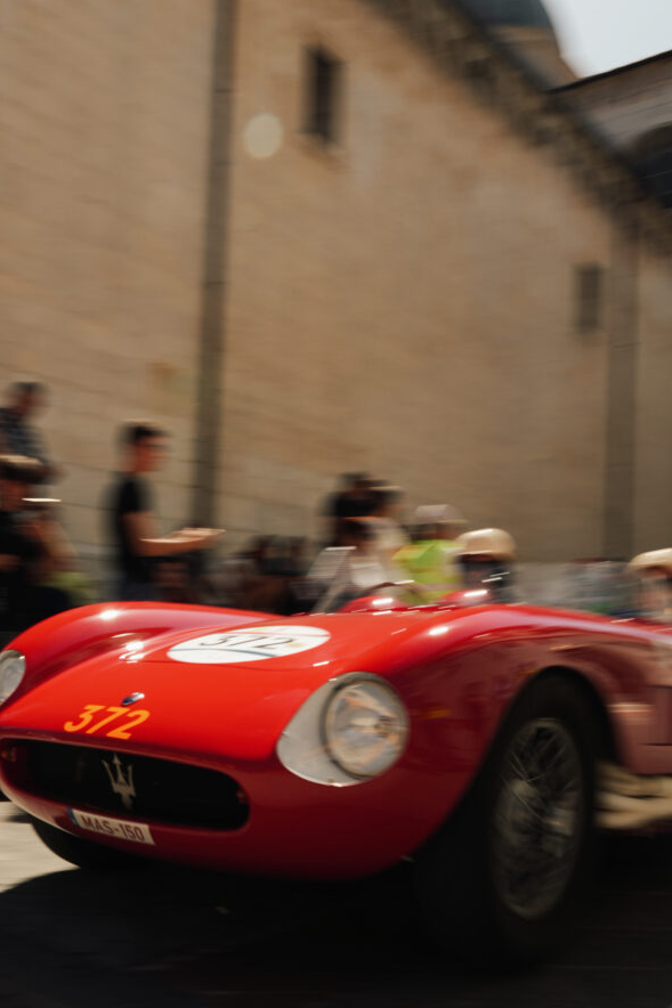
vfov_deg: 50.4
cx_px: 148
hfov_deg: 34.1
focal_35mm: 38
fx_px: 1064
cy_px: 602
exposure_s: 1/50
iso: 100
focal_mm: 24
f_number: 13
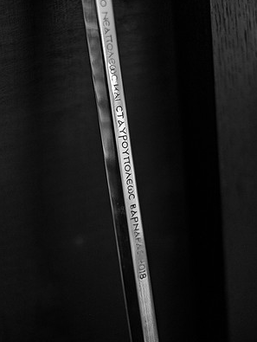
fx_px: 573
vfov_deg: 33.2
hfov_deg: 25.3
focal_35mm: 58
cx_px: 129
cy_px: 184
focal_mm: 35
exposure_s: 1/50
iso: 640
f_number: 1.4
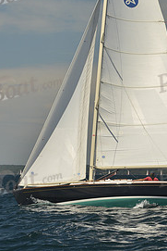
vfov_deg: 8.5
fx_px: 1668
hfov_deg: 5.7
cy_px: 34
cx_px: 110
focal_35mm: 240
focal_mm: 112
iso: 200
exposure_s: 1/1000
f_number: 6.3
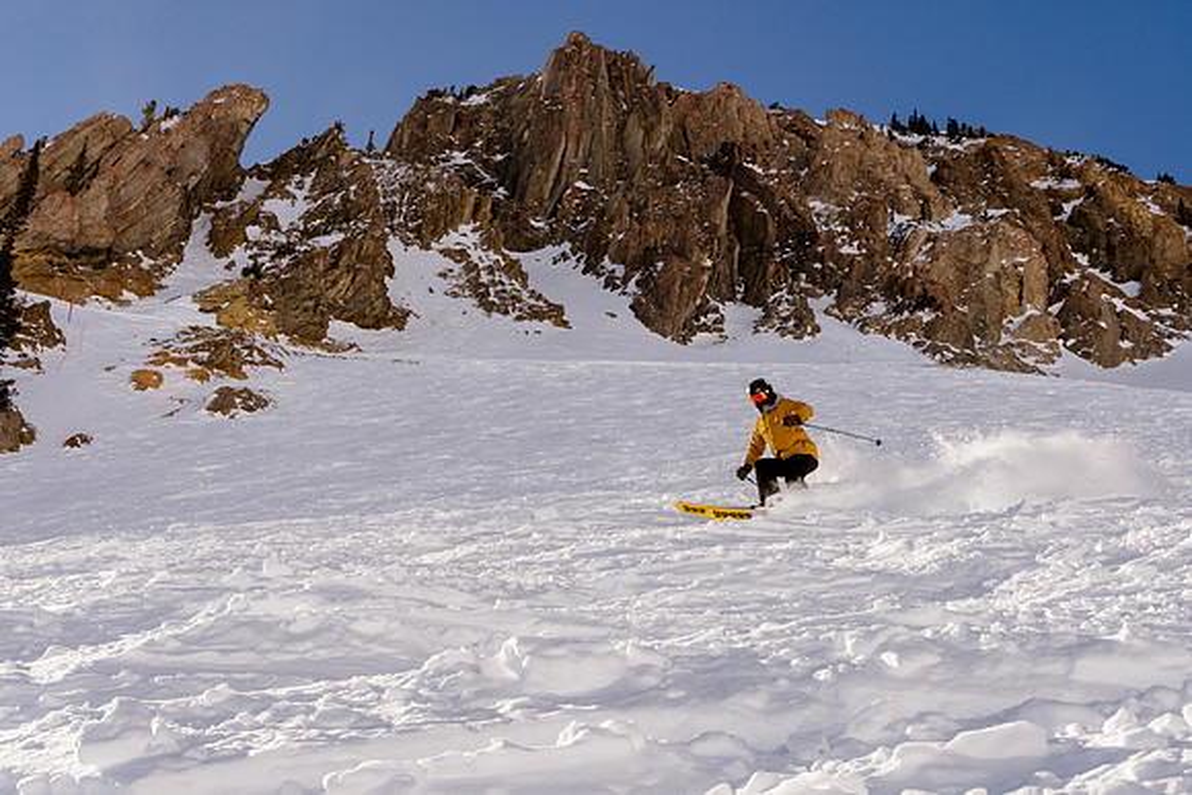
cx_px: 596
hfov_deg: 37.8
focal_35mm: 52
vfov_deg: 25.8
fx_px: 1739
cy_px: 398
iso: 160
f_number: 14
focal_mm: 35
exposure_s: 1/320
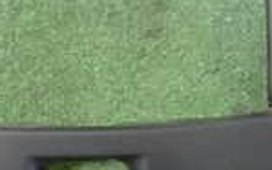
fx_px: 793
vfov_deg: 11.8
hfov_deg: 19.4
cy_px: -73
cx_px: 100
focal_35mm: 107
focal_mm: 4.5
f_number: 2
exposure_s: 1/30
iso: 500
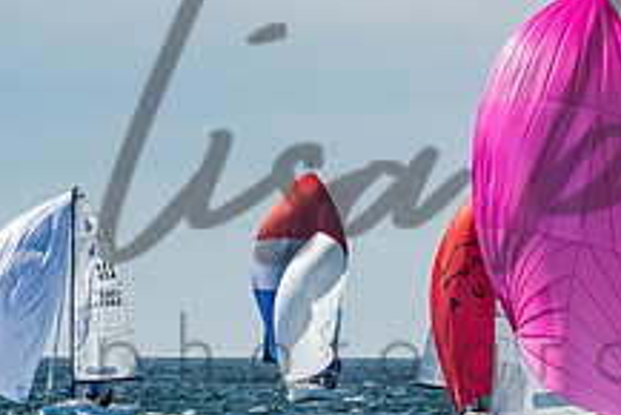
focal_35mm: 549
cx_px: 738
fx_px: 9476
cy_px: 202
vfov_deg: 2.5
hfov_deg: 3.7
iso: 400
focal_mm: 155
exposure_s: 1/640
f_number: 10
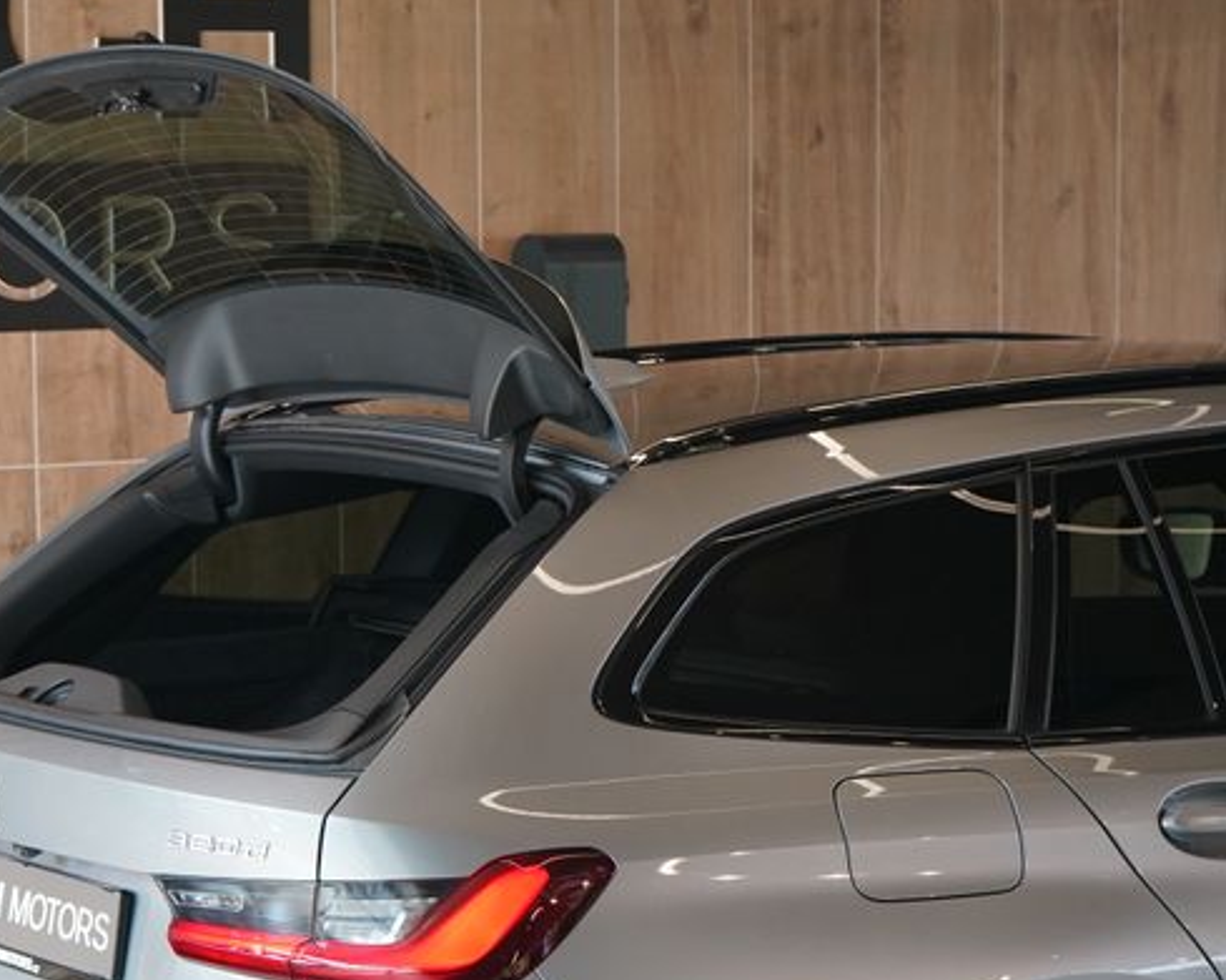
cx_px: 429
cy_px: 708
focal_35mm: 110
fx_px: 3991
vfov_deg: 14.0
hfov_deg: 17.4
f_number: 5
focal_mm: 56
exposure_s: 1/160
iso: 2000
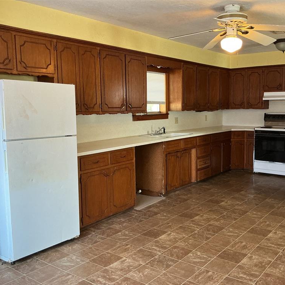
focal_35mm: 35
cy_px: 146
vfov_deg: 47.2
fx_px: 326
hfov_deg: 46.7
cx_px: 181
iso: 125
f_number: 1.8
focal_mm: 3
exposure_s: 1/60
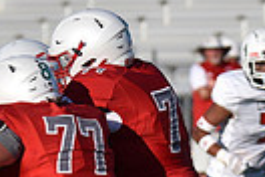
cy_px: 158
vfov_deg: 1.5
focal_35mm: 926
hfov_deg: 2.2
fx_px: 6816
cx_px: 116
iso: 500
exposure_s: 1/4000
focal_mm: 210
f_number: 5.6
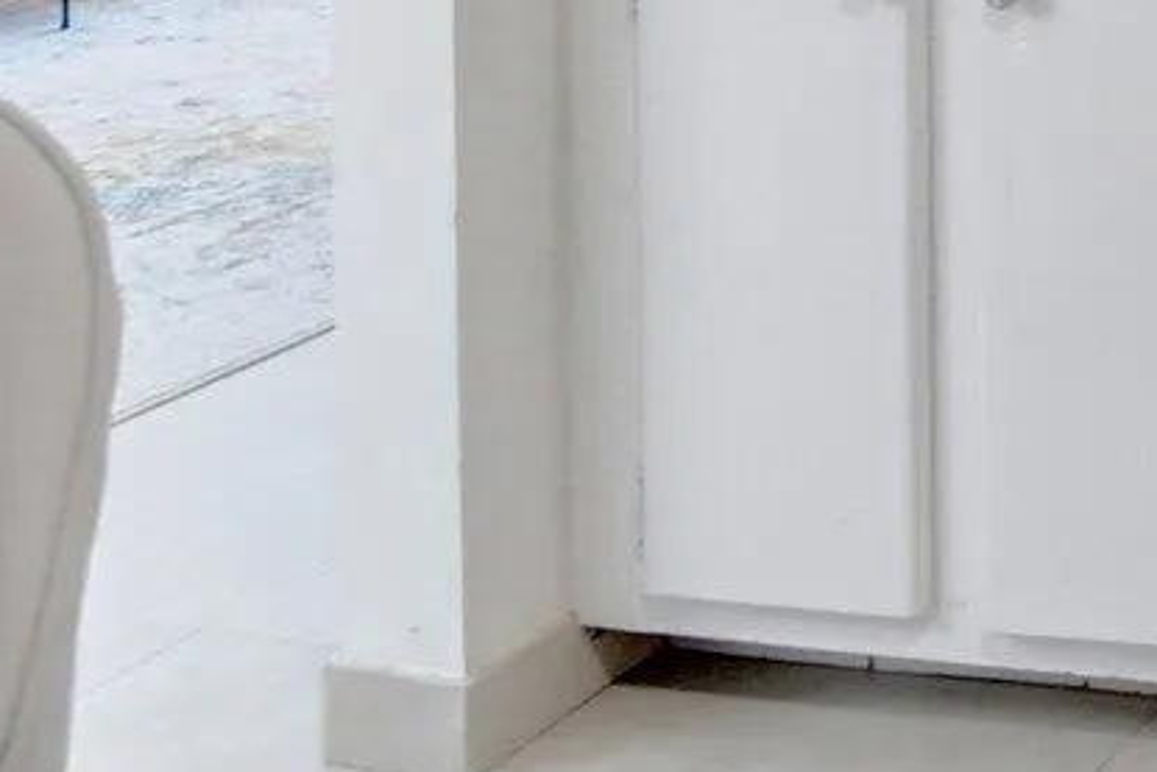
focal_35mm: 74
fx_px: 2379
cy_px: -640
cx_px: 2074
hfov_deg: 20.0
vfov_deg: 15.6
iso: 1000
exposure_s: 1/6
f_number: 7.1
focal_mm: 10
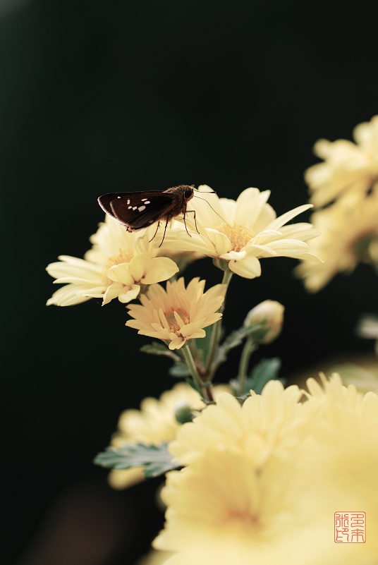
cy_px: 282
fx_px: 2121
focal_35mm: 135
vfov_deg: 15.2
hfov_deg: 10.2
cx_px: 189
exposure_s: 1/320
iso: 160
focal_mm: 90
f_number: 4
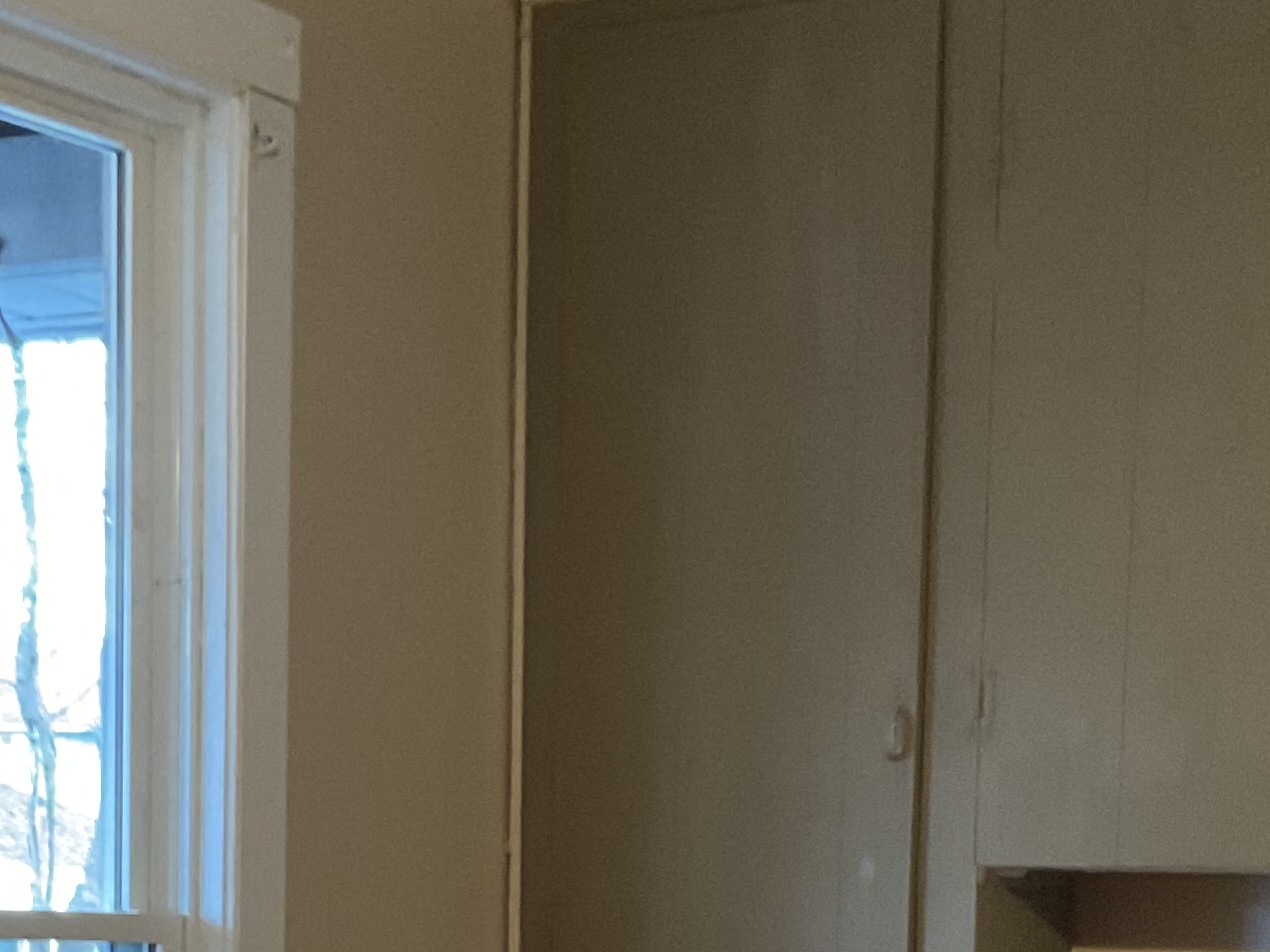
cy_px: 1336
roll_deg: -0.6
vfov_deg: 15.1
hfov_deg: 21.3
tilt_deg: -7.5
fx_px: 3375
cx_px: 672
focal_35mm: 92
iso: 250
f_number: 1.8
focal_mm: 3
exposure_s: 1/30
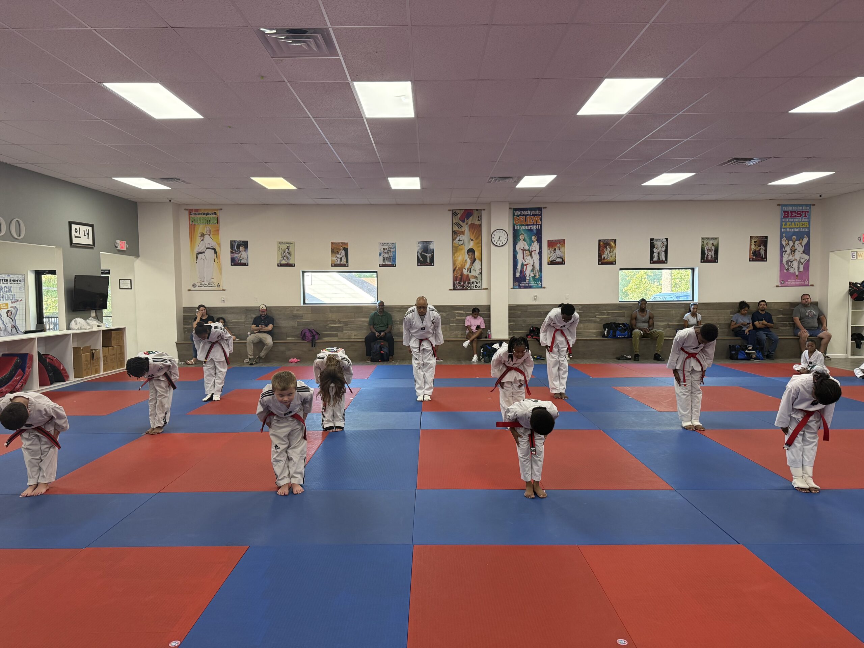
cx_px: 432
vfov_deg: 56.8
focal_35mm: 24
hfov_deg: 71.6
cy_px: 324
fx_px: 599
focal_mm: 6.76
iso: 200
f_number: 1.78
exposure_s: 1/134
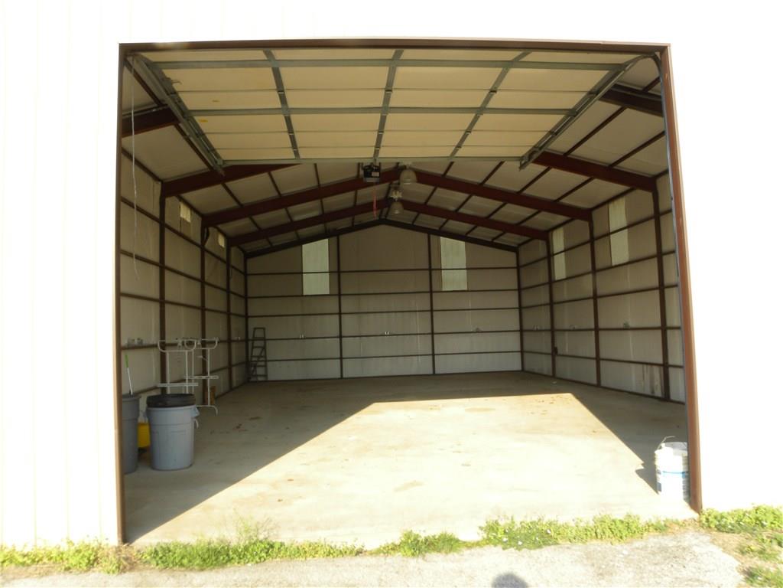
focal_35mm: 26
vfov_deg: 53.1
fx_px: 588
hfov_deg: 67.3
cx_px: 392
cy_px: 294
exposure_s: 1/52.2
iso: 64
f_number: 8
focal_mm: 4.6
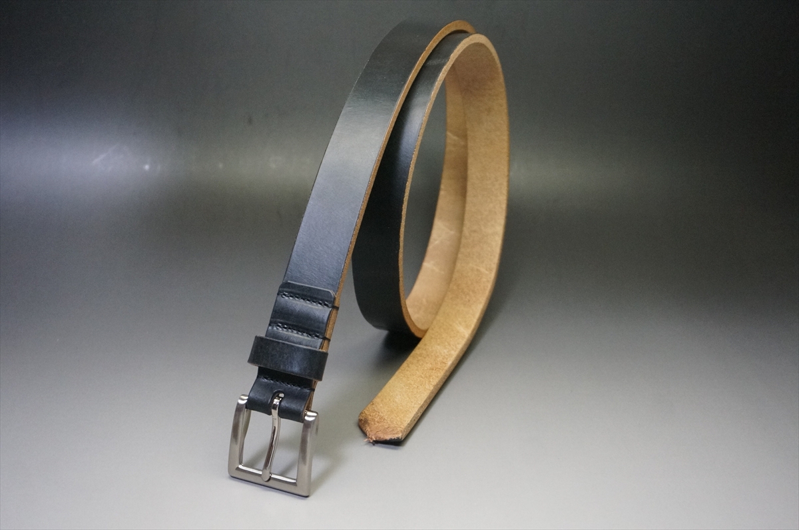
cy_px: 265
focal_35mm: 39
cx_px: 400
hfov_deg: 49.6
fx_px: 864
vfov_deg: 34.1
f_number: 4.5
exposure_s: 1/160
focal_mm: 26
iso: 2500
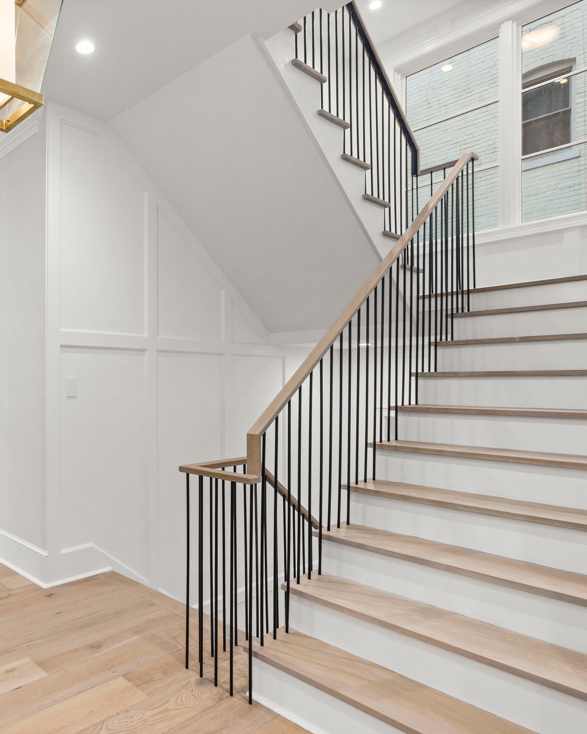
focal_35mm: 24
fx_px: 521
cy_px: 367
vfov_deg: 70.3
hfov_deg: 53.8
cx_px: 98
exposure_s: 1/1.25
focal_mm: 17
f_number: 8
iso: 200
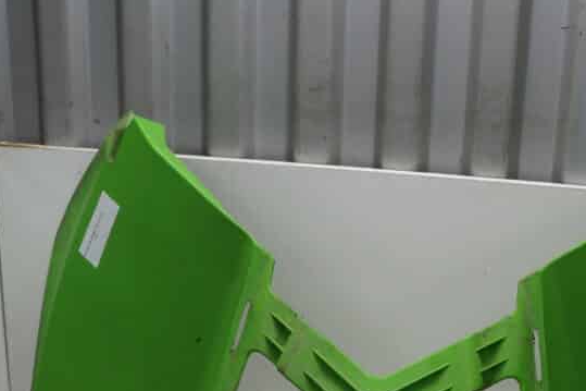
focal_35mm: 57
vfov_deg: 23.0
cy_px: 369
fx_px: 927
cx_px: 396
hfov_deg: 34.7
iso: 200
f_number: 5
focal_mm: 20
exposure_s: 1/60
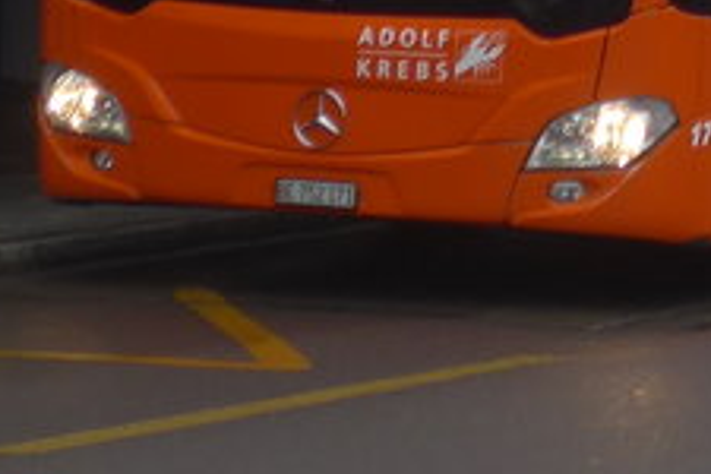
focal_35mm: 328
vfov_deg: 4.1
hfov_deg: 6.2
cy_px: -885
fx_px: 6477
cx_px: 1008
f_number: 3.5
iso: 80
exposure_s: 1/200
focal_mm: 12
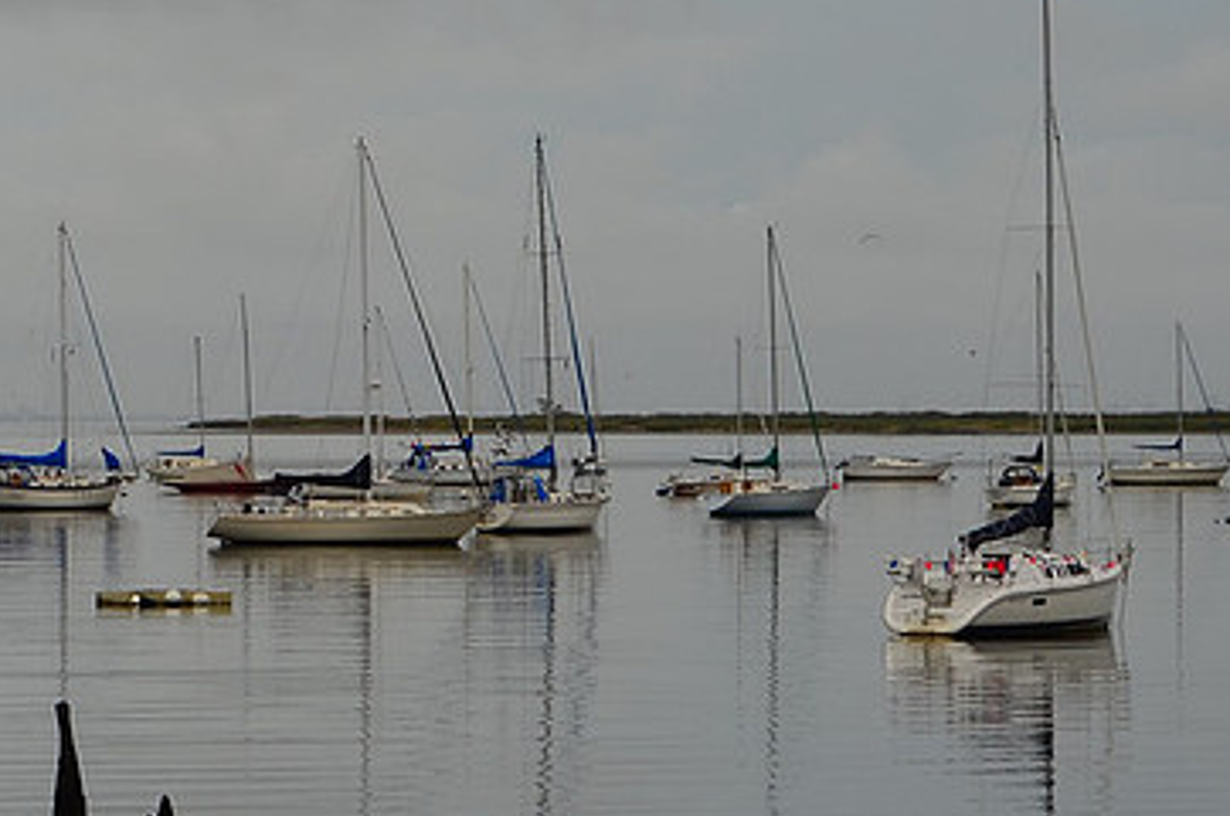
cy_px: 236
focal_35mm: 251
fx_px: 8544
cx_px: -415
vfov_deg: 5.5
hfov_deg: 8.1
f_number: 8
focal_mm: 55
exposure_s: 1/125
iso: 100
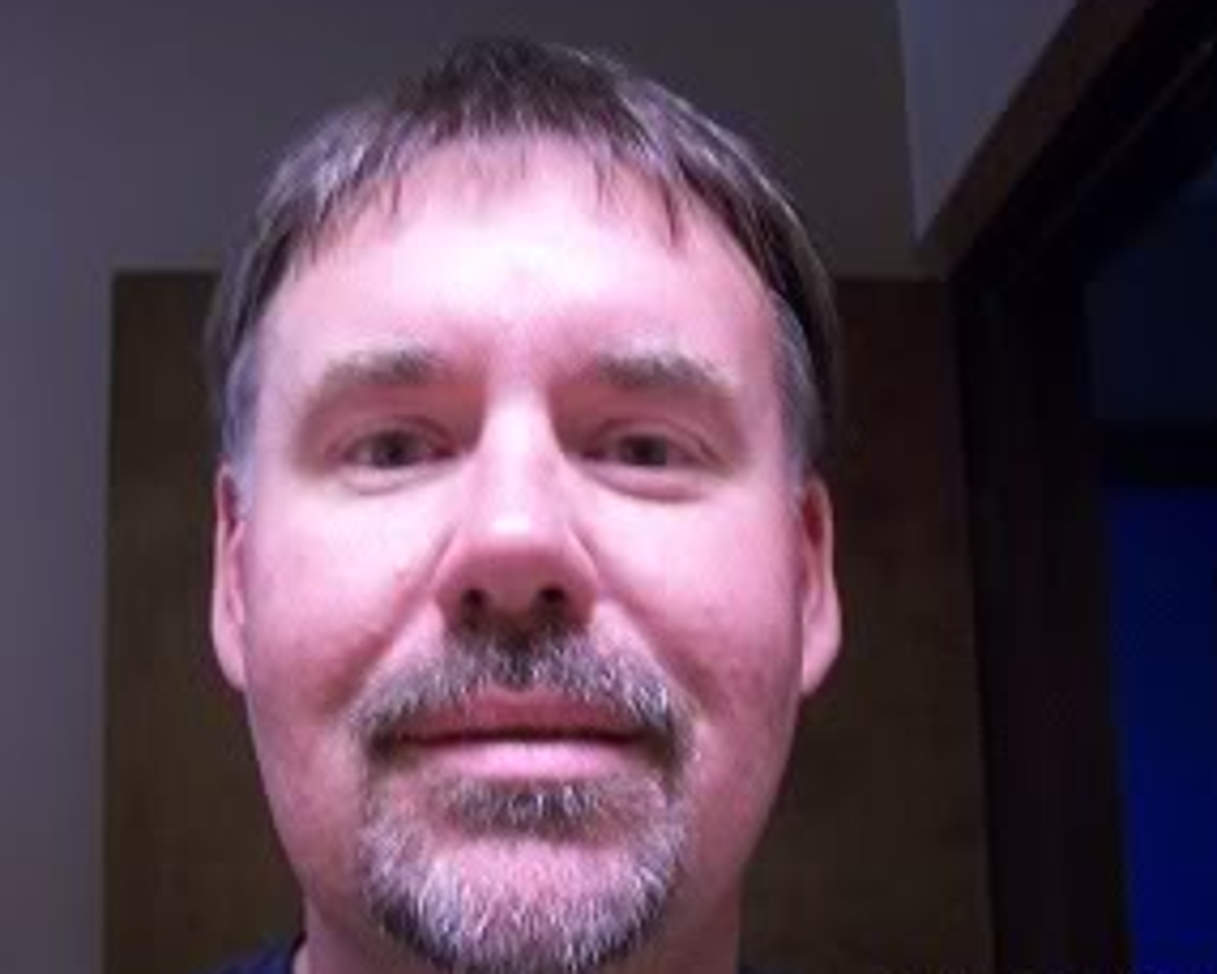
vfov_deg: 31.4
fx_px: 1729
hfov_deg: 38.6
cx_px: 497
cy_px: 566
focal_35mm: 48
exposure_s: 1/13
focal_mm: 6.3
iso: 160
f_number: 2.8
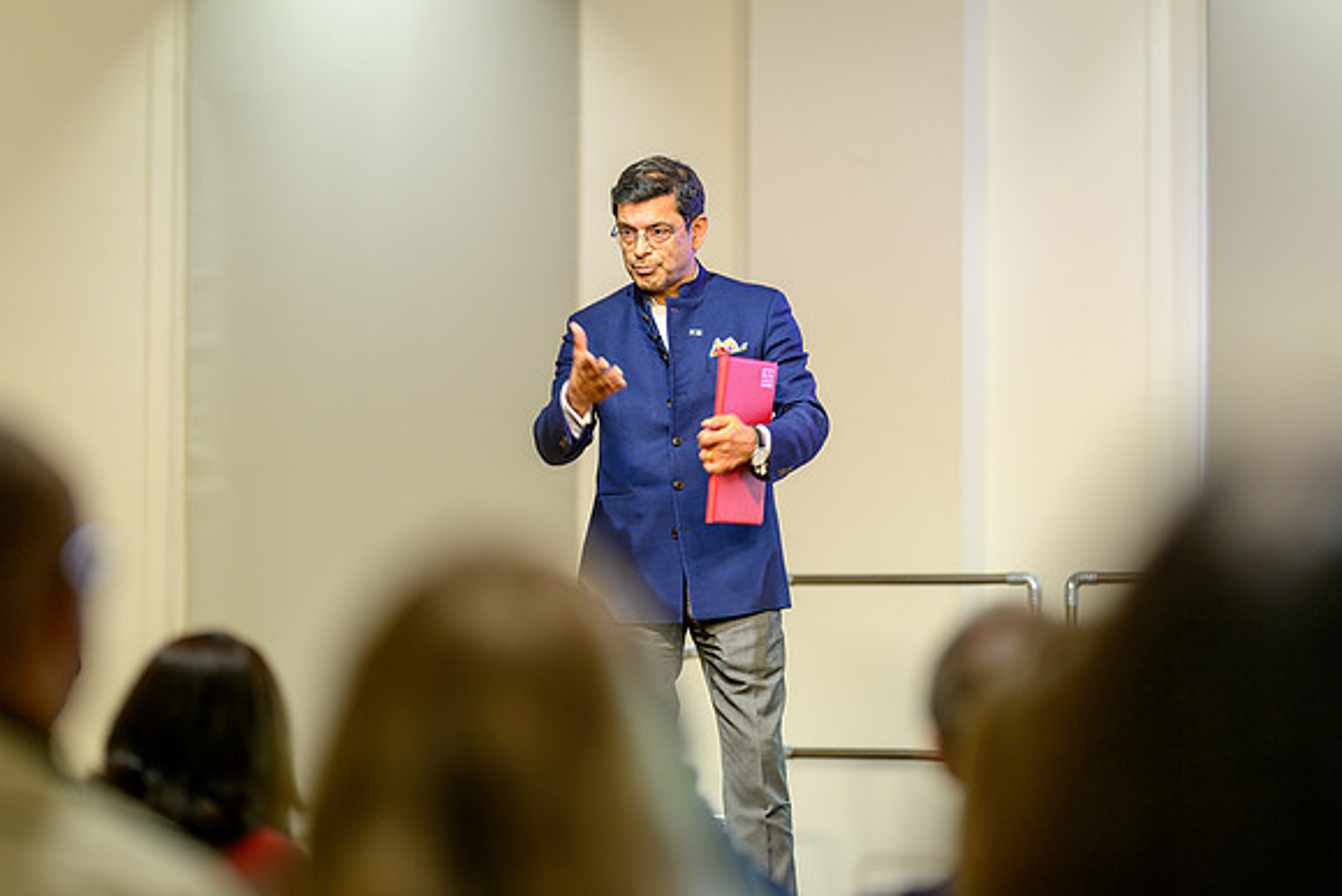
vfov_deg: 9.9
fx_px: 5172
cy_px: 448
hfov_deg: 14.8
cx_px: 671
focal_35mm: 139
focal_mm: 135
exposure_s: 1/160
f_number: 1.8
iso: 280
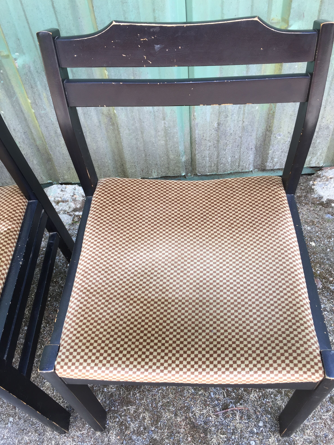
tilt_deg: -50.9
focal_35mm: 30
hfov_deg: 46.8
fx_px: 386
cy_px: 225
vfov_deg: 60.0
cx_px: 172
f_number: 2.2
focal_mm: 4.15
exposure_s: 1/113
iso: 32
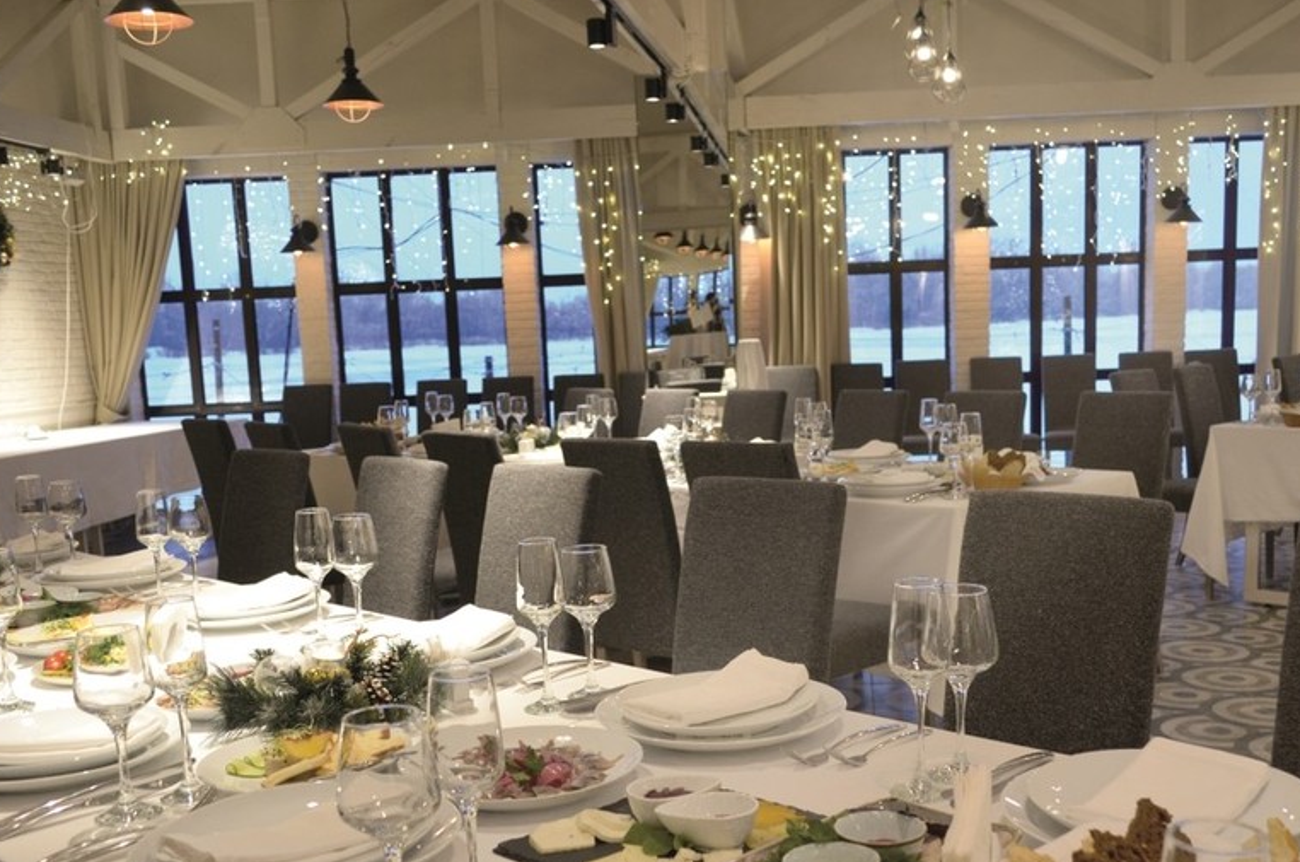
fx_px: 1334
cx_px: 674
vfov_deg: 35.6
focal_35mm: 37
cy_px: 536
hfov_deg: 52.0
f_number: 3.5
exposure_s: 1/50
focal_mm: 18
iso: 400
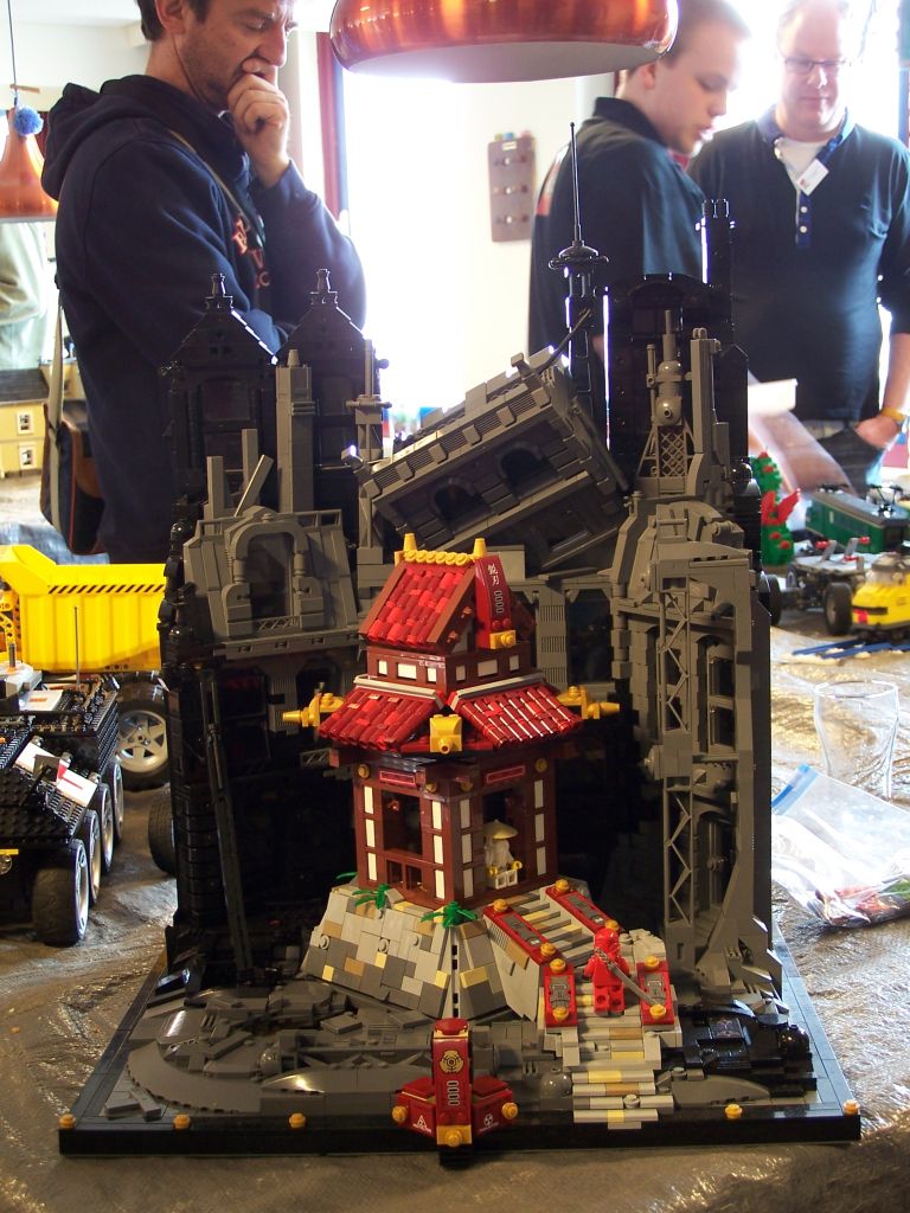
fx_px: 1963
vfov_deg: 34.3
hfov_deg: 26.1
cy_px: 606
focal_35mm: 56
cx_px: 455
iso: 80
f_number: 3.1
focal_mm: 9.3
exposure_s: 1/2
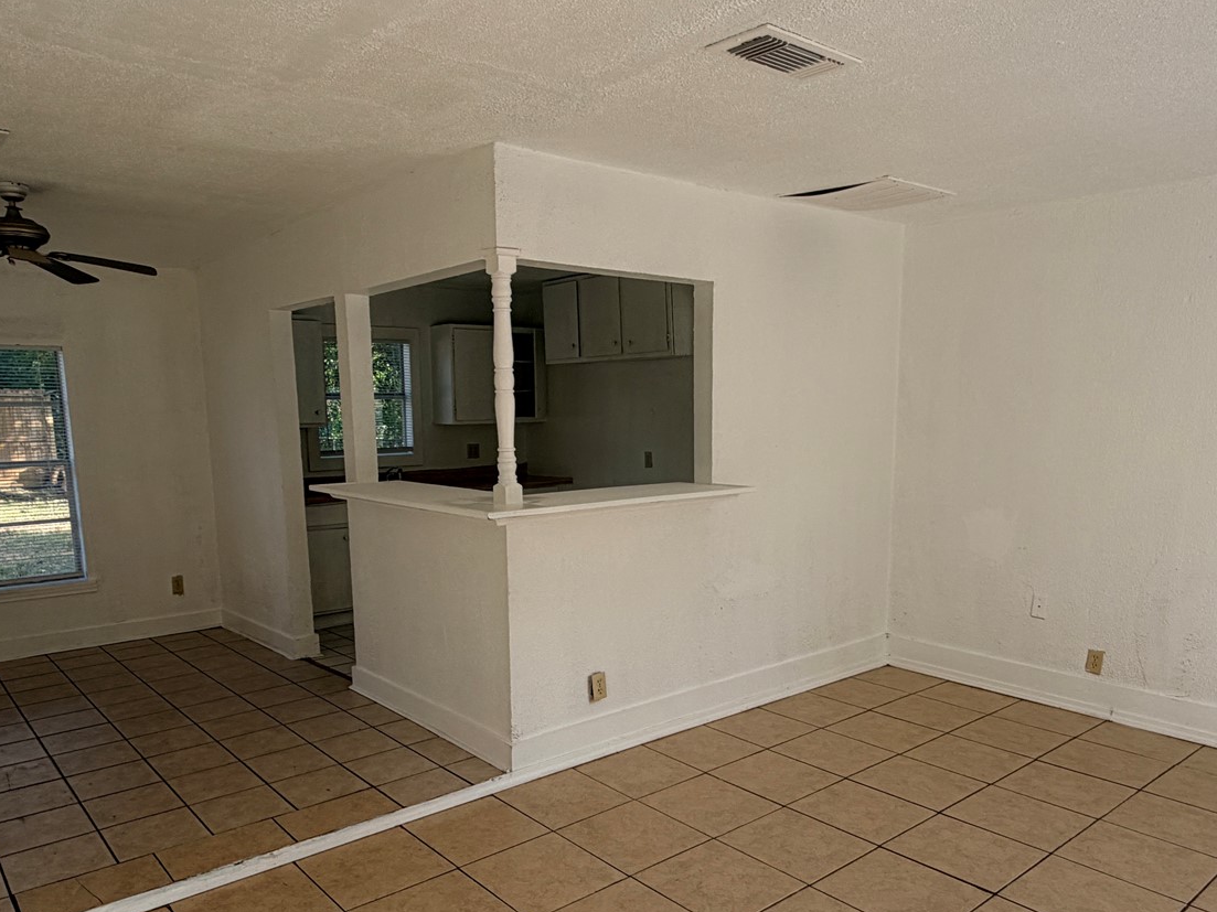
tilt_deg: -10.1
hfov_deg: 67.3
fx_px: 914
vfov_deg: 52.6
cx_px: 573
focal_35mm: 26
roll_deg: +0.3
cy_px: 555
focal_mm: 2.22
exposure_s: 1/231
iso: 40
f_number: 2.2
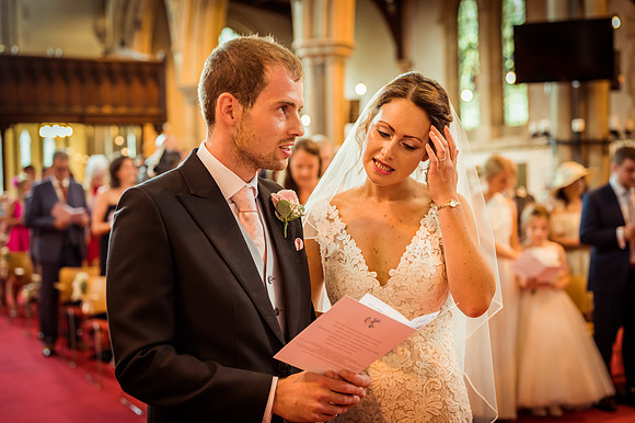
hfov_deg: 39.6
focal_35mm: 50
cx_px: 318
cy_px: 212
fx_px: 881
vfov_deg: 27.0
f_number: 2.8
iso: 1250
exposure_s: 1/125
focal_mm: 50
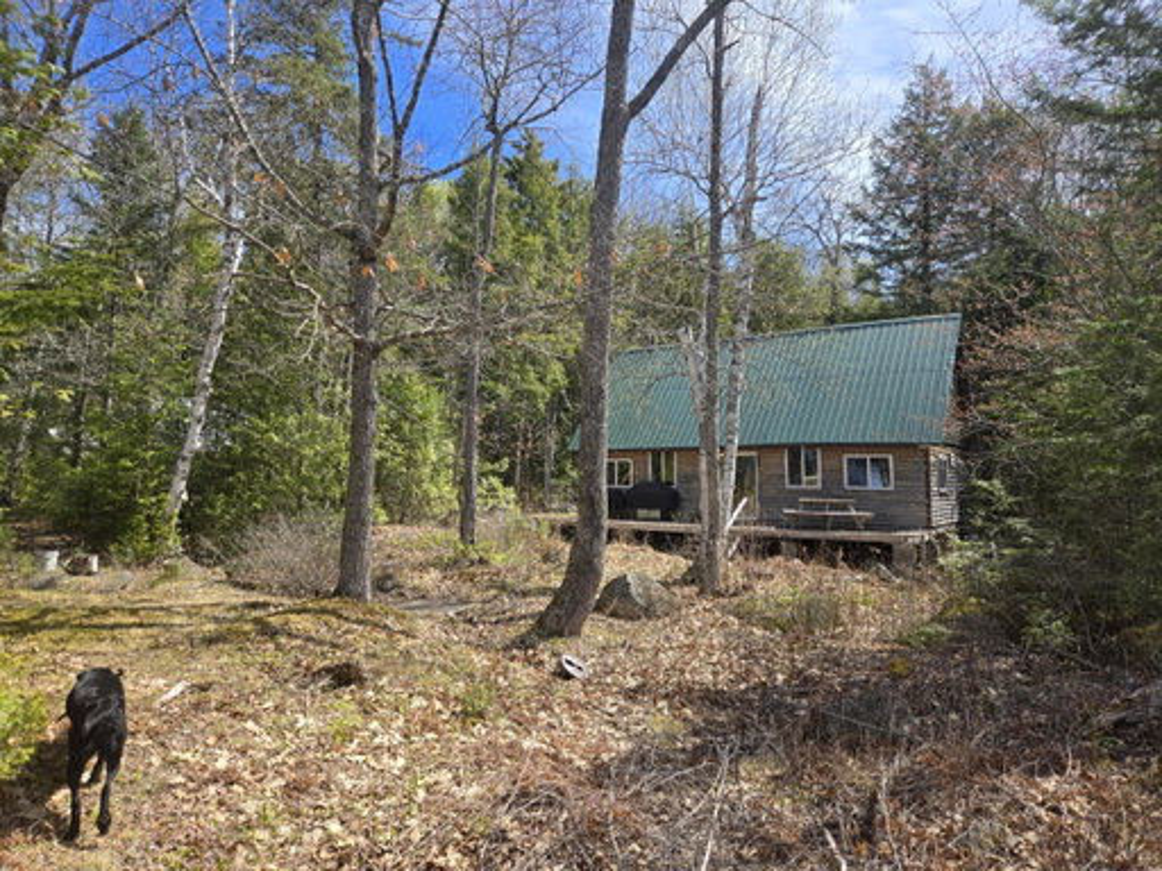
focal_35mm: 23
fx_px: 772
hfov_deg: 73.9
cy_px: 436
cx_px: 581
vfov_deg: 58.9
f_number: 1.8
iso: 25
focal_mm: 5.4
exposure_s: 1/984
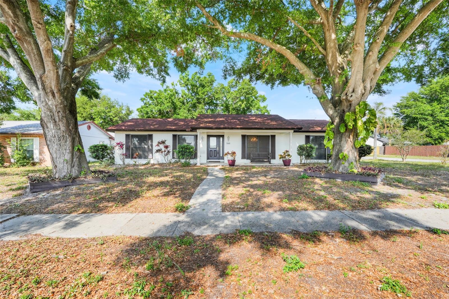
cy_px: 150
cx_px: 224
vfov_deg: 73.7
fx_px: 200
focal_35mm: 16
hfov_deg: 96.7
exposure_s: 1/25
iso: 250
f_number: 9
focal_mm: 16
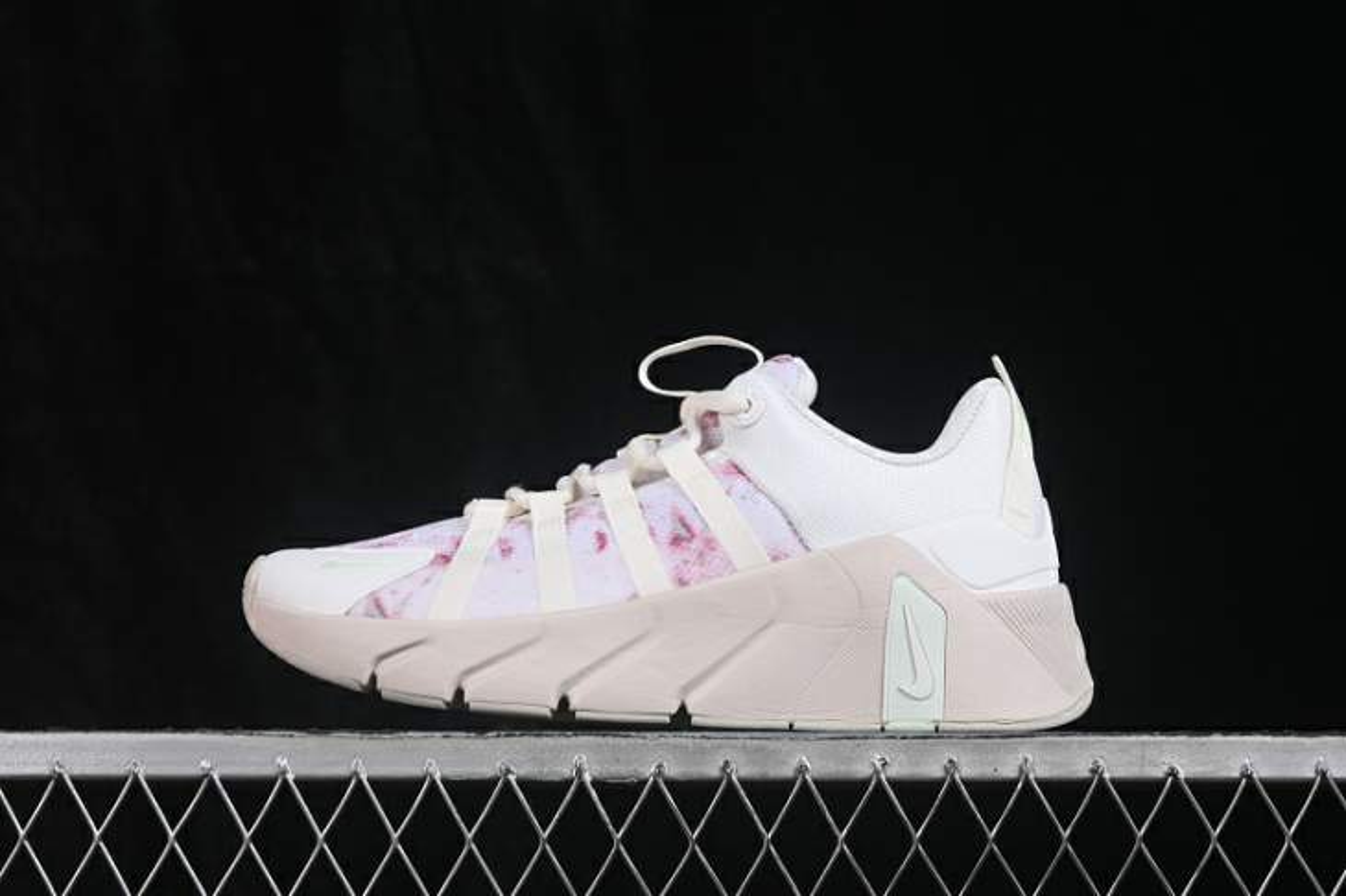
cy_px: 448
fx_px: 2803
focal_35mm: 75
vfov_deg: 18.2
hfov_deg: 27.0
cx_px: 673
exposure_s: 1/80
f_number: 8
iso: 160
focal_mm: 50
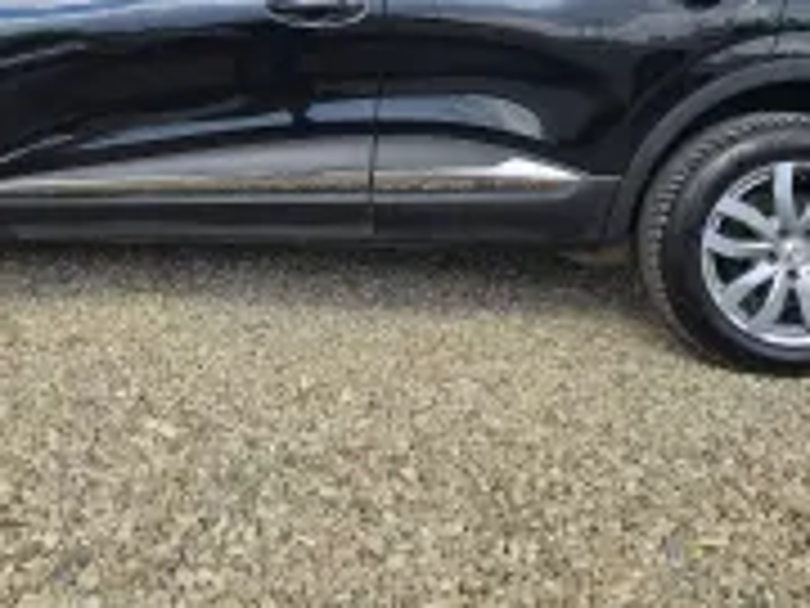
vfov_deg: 30.4
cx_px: 288
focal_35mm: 46
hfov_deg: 40.9
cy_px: 86
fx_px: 1076
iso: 12
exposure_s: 1/339
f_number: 1.7
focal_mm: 6.3
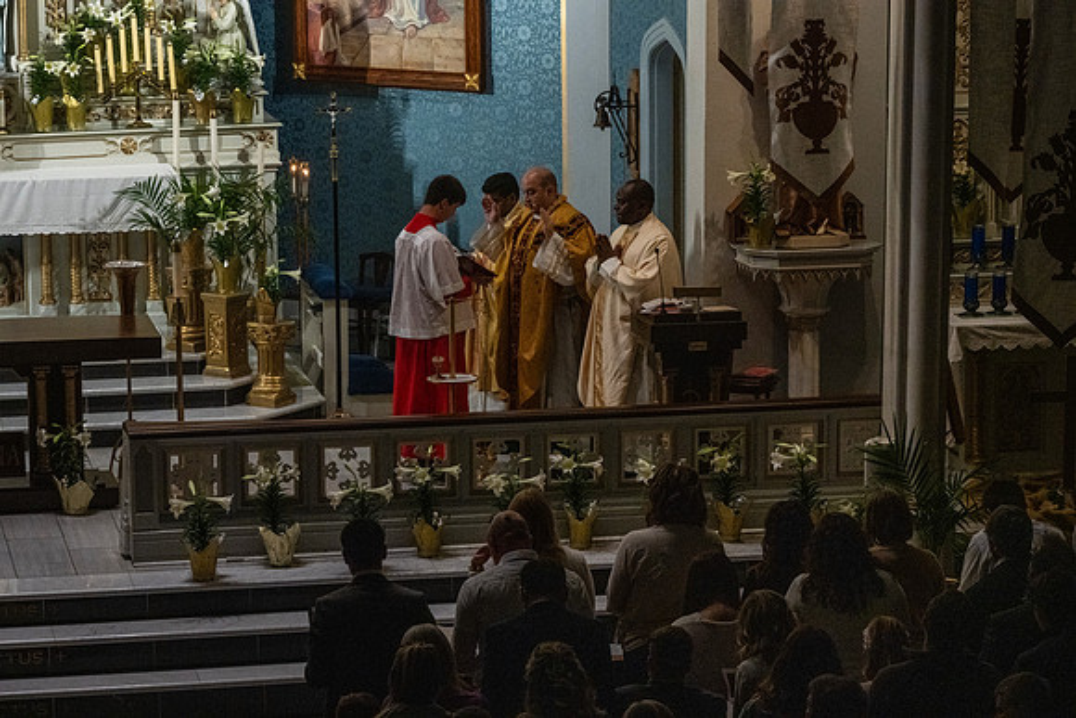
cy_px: 359
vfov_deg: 11.4
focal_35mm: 120
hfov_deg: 17.1
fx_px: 3587
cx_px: 538
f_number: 14
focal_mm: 120
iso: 5000
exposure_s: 1/60
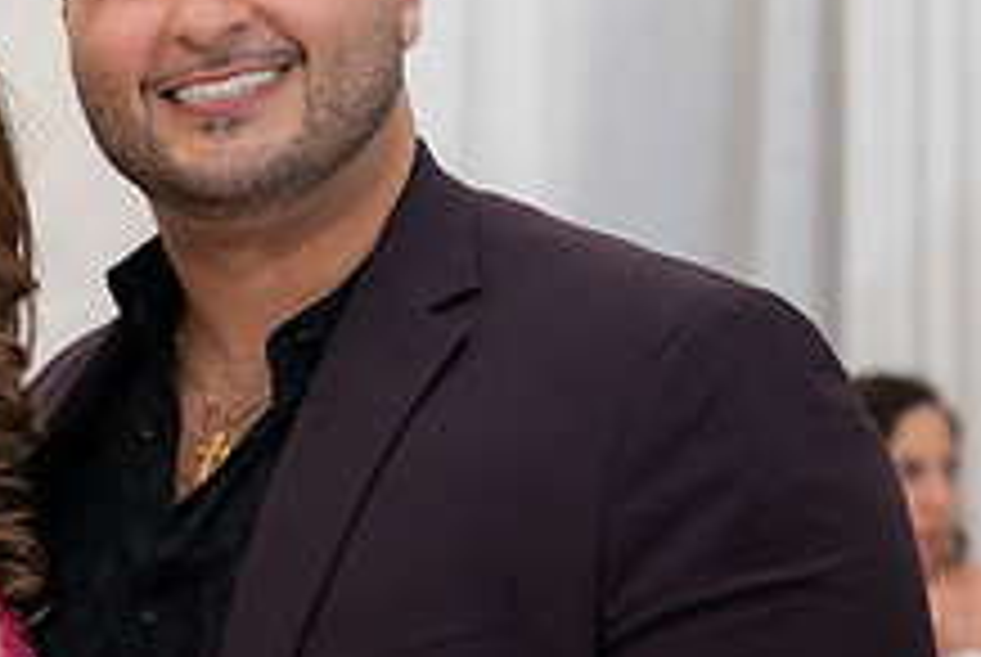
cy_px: 403
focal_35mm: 178
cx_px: 22
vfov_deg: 7.7
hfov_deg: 11.4
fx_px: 4857
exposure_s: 1/200
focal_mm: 67
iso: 3200
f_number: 3.5
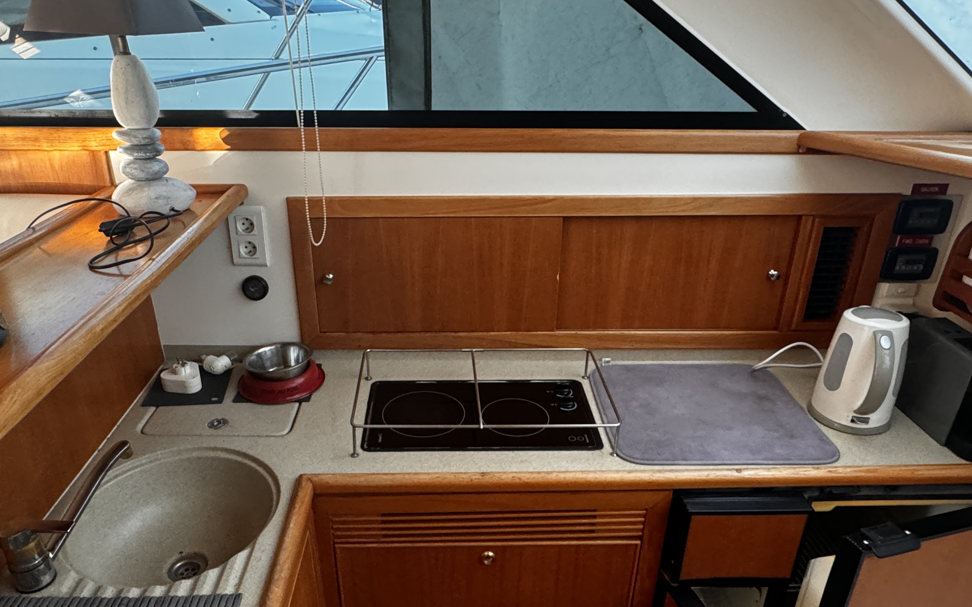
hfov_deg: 70.3
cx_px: 447
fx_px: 689
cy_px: 359
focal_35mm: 26
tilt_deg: -26.2
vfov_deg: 47.4
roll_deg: -1.0
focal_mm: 2.22
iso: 500
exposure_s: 1/60
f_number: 2.2
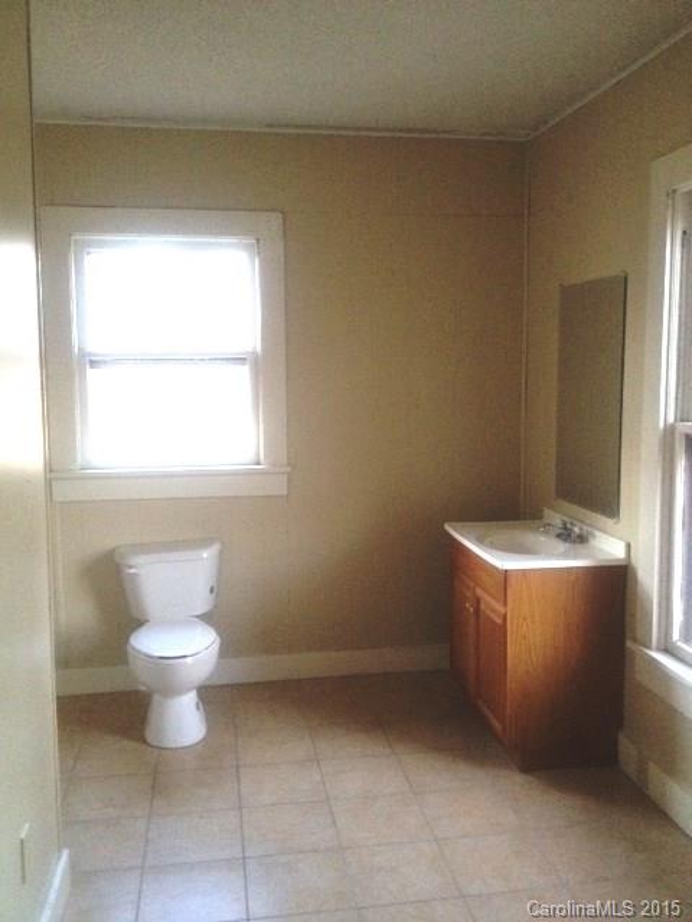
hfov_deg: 40.7
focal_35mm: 35
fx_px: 933
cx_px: 346
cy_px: 461
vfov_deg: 52.6
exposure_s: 1/20
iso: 400
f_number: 2.4
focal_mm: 4.28
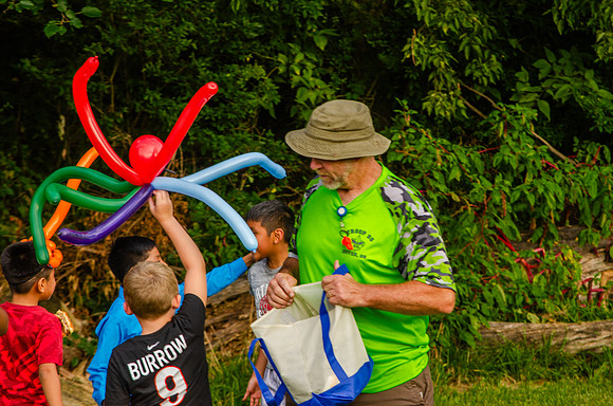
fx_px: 2549
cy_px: 203
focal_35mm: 150
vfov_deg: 9.1
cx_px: 306
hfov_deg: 13.7
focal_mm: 100
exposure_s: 1/200
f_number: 7.1
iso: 200
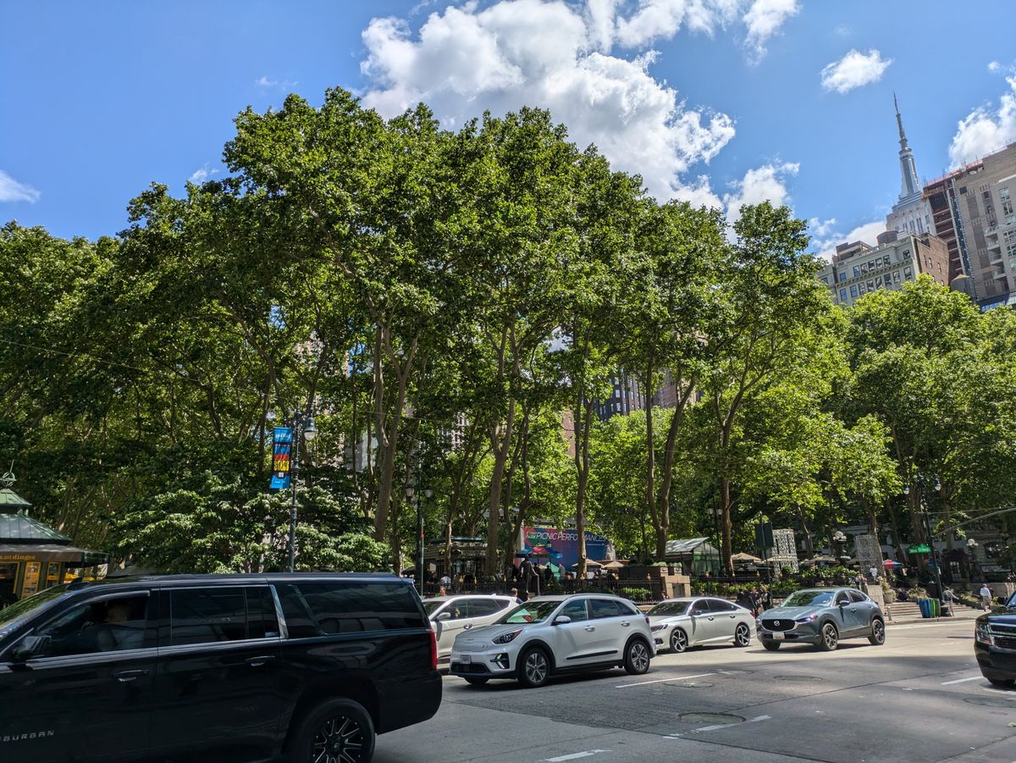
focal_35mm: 25
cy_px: 382
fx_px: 734
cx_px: 508
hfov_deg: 69.4
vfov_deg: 54.9
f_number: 1.89
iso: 48
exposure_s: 1/3745
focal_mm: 5.43
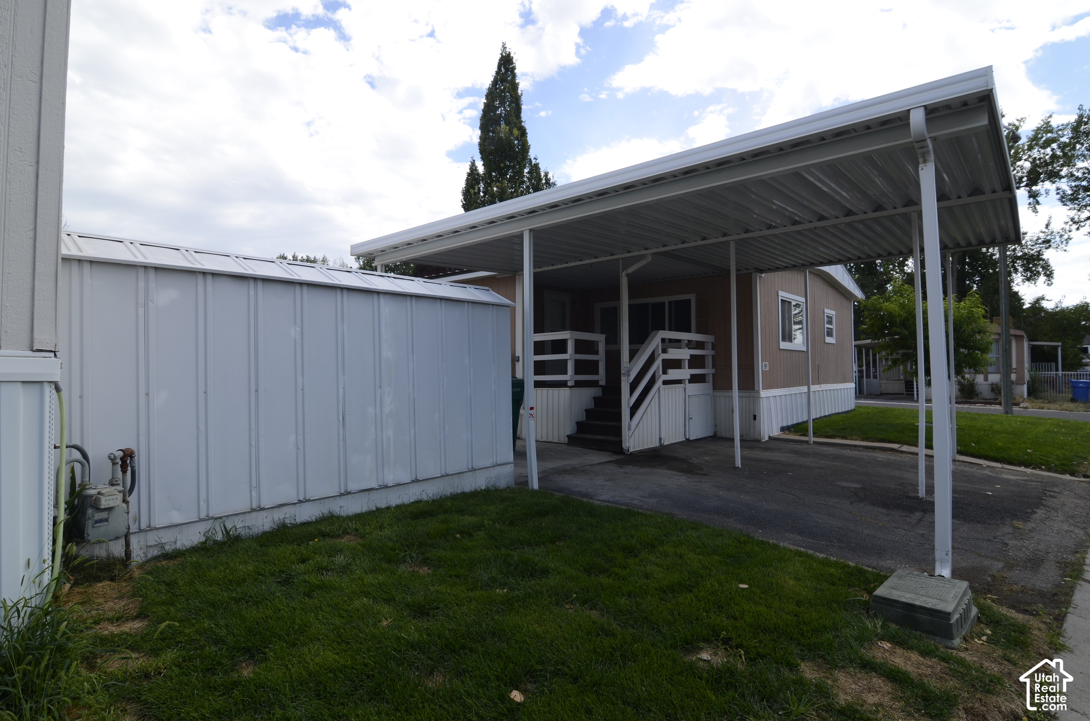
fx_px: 589
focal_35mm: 20
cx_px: 545
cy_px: 360
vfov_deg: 63.0
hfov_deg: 85.5
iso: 100
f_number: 7.1
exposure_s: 1/200
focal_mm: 13
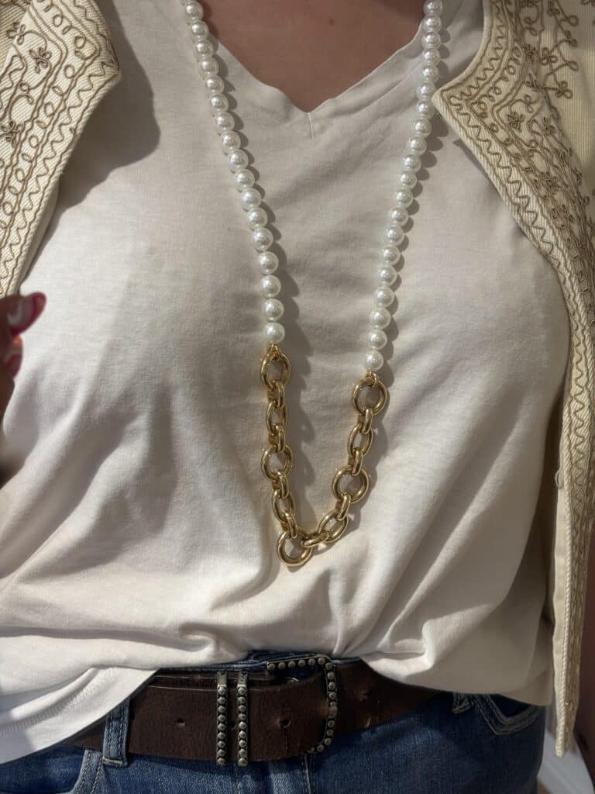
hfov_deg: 28.0
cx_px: 298
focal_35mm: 52
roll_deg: -3.7
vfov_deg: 36.8
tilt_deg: -15.6
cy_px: 397
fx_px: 1192
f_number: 1.6
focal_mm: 5.96
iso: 50
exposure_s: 1/100
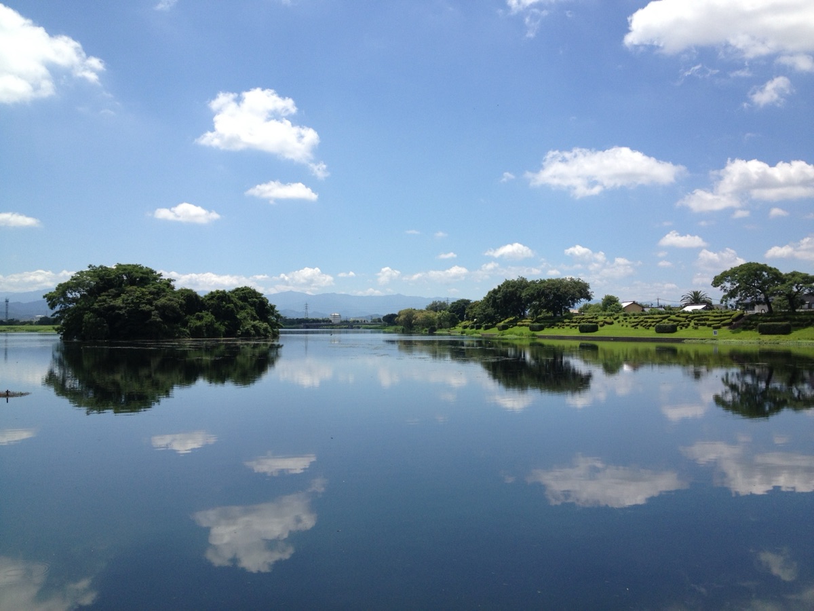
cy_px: 306
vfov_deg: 40.7
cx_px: 407
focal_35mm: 35
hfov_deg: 52.6
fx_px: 823
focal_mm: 4.28
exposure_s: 1/2045
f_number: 2.4
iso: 50
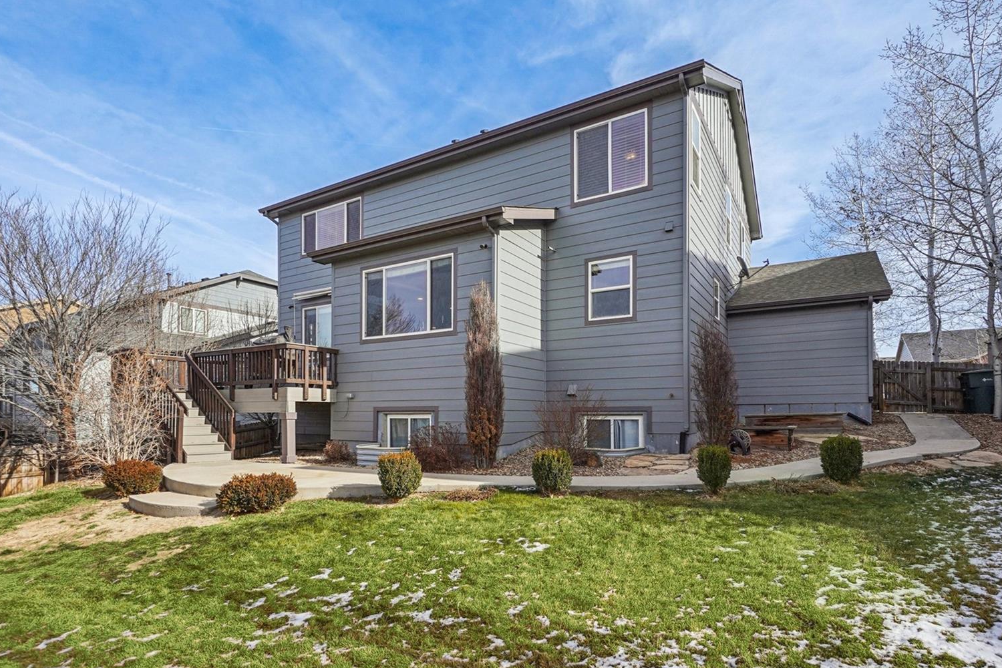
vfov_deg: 73.7
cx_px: 520
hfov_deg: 96.7
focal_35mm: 16
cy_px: 333
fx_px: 445
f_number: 8
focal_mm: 10
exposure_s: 1/200
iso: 100
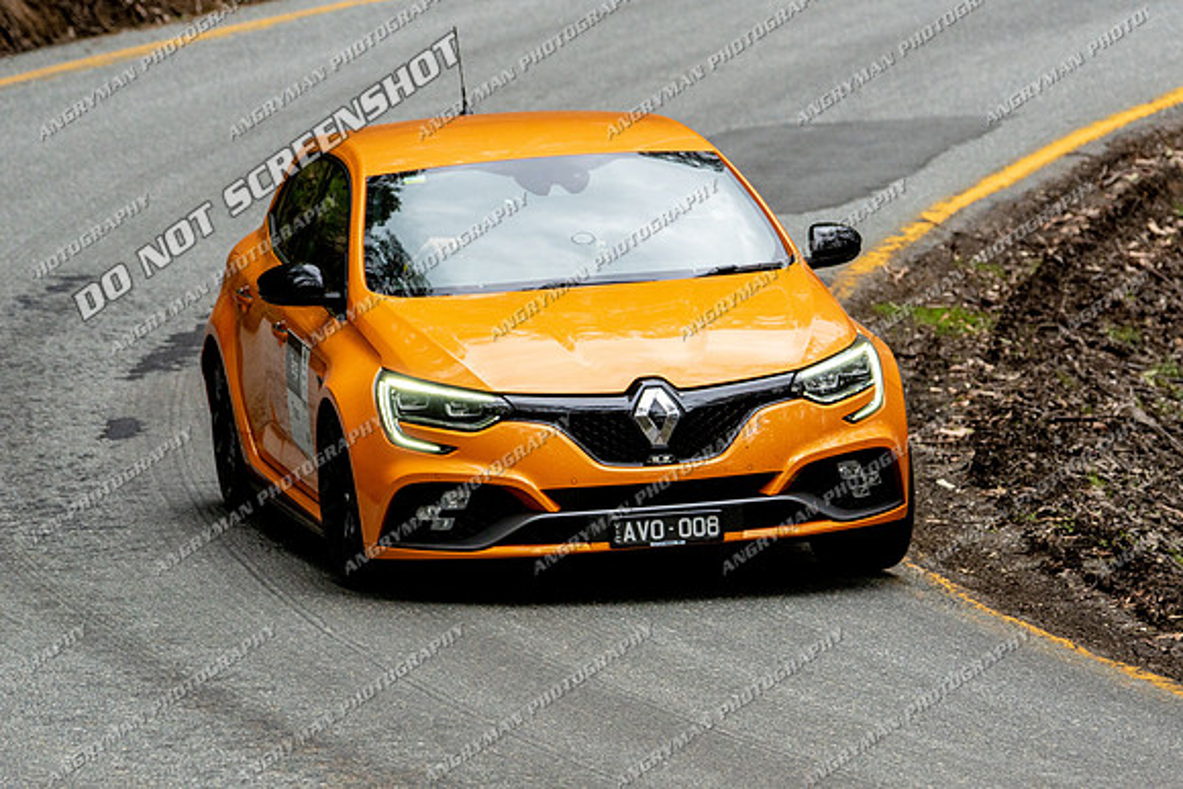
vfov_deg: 3.9
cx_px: 592
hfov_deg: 5.9
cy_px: 394
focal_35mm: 352
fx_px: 11573
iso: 400
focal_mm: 210
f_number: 5.6
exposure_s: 1/640
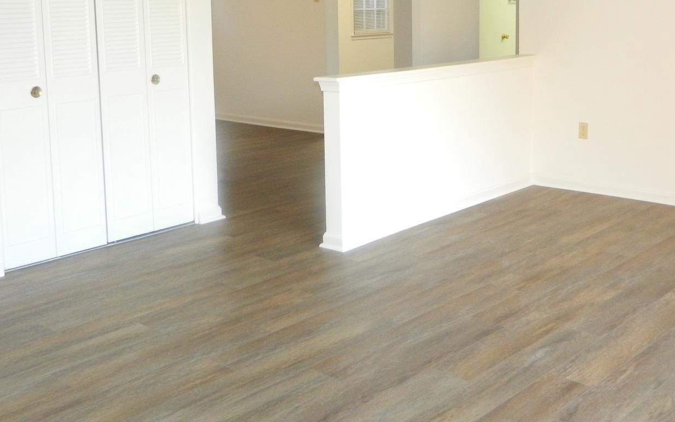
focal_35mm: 44
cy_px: 94
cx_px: 398
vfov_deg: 28.7
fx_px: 810
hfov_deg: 45.1
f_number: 3.1
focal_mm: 4.5
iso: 200
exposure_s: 1/30
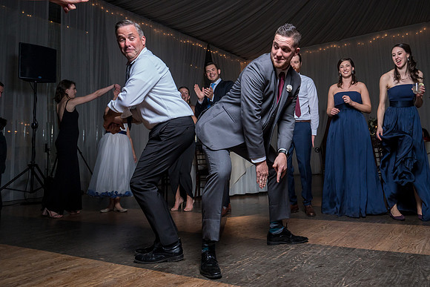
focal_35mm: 28
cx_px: 270
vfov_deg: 46.7
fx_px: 330
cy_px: 118
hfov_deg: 65.1
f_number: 5.6
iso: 2000
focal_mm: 22
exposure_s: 1/200
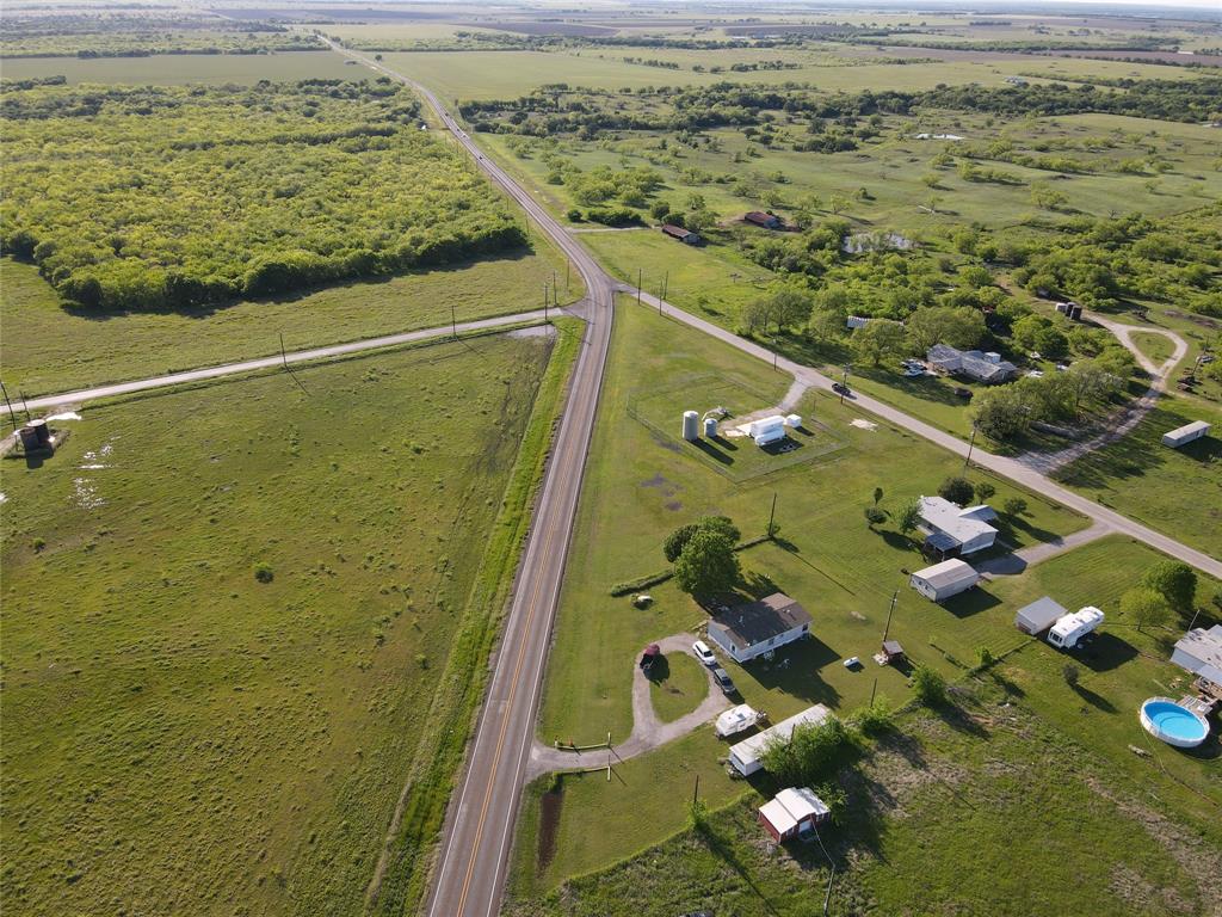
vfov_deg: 56.8
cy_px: 458
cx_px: 611
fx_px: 847
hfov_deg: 71.6
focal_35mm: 24
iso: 100
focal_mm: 4.5
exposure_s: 1/320
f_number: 2.8
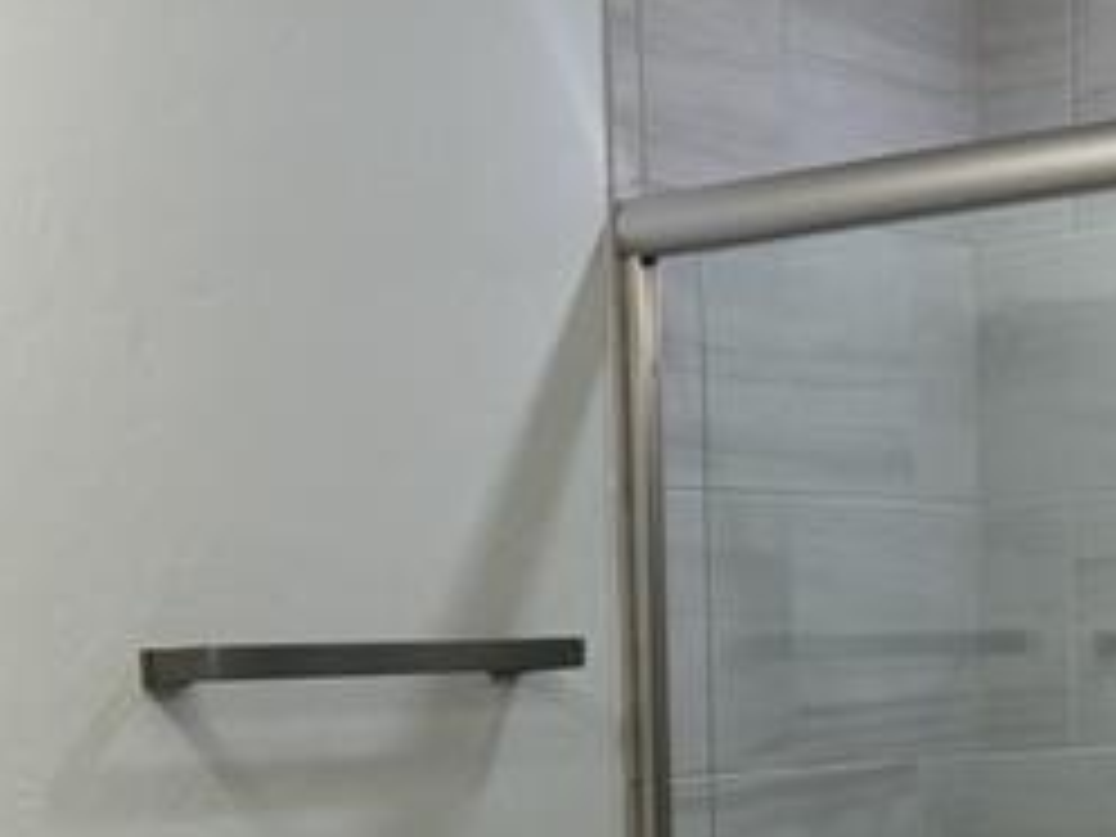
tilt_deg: -12.6
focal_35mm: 99
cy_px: 1458
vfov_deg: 13.5
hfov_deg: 19.7
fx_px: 3192
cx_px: 342
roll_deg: +3.0
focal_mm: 6.76
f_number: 1.78
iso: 160
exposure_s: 1/120
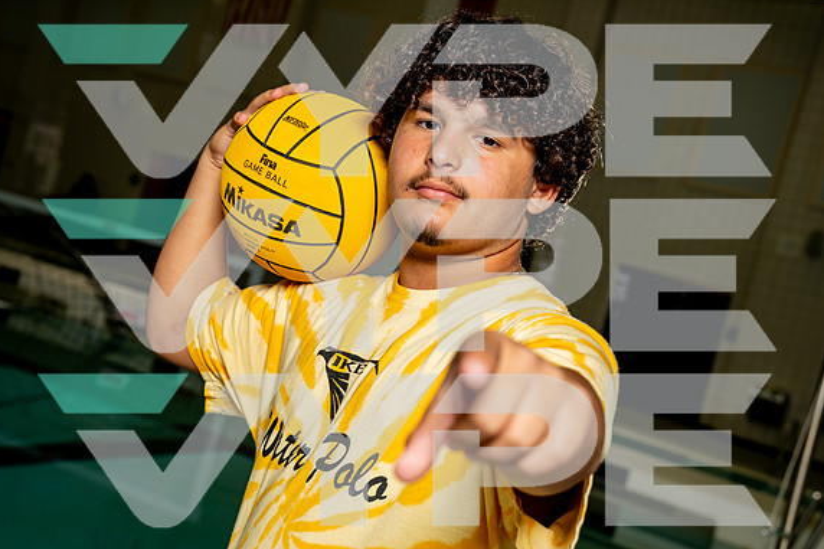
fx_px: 1281
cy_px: 276
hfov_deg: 35.6
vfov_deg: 24.2
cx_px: 409
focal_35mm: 56
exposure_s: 1/250
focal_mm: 54
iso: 100
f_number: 5.6
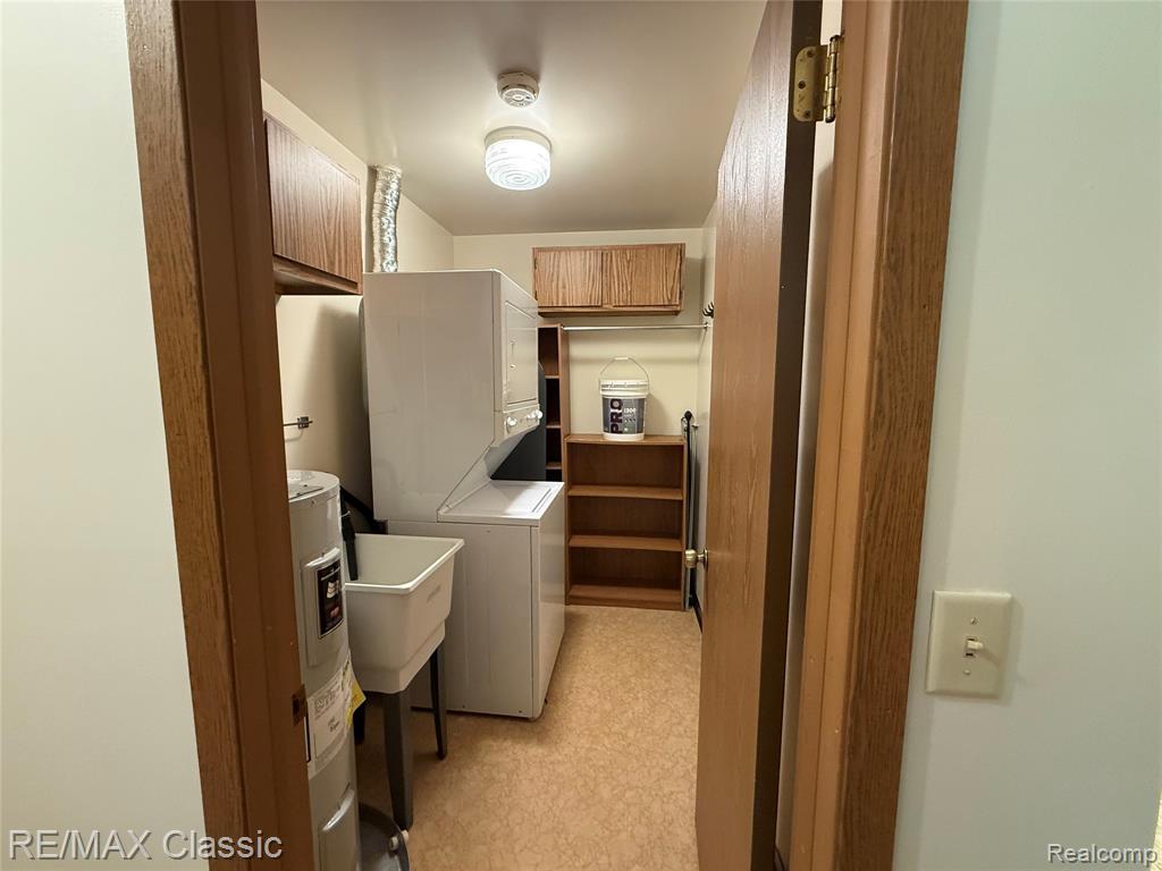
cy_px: 436
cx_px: 581
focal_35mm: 14
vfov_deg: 85.7
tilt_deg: -5.9
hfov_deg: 102.1
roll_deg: +0.4
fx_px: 470
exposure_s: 1/60
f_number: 2.2
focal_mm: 2.22
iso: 500
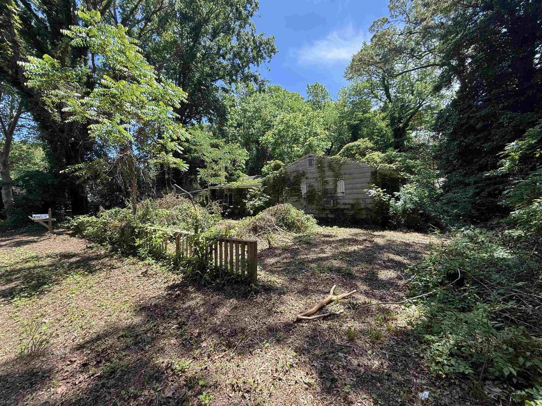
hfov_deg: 102.1
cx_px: 271
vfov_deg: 85.7
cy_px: 203
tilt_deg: -2.0
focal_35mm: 14
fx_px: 219
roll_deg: +1.8
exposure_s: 1/349
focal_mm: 2.22
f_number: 2.2
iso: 50
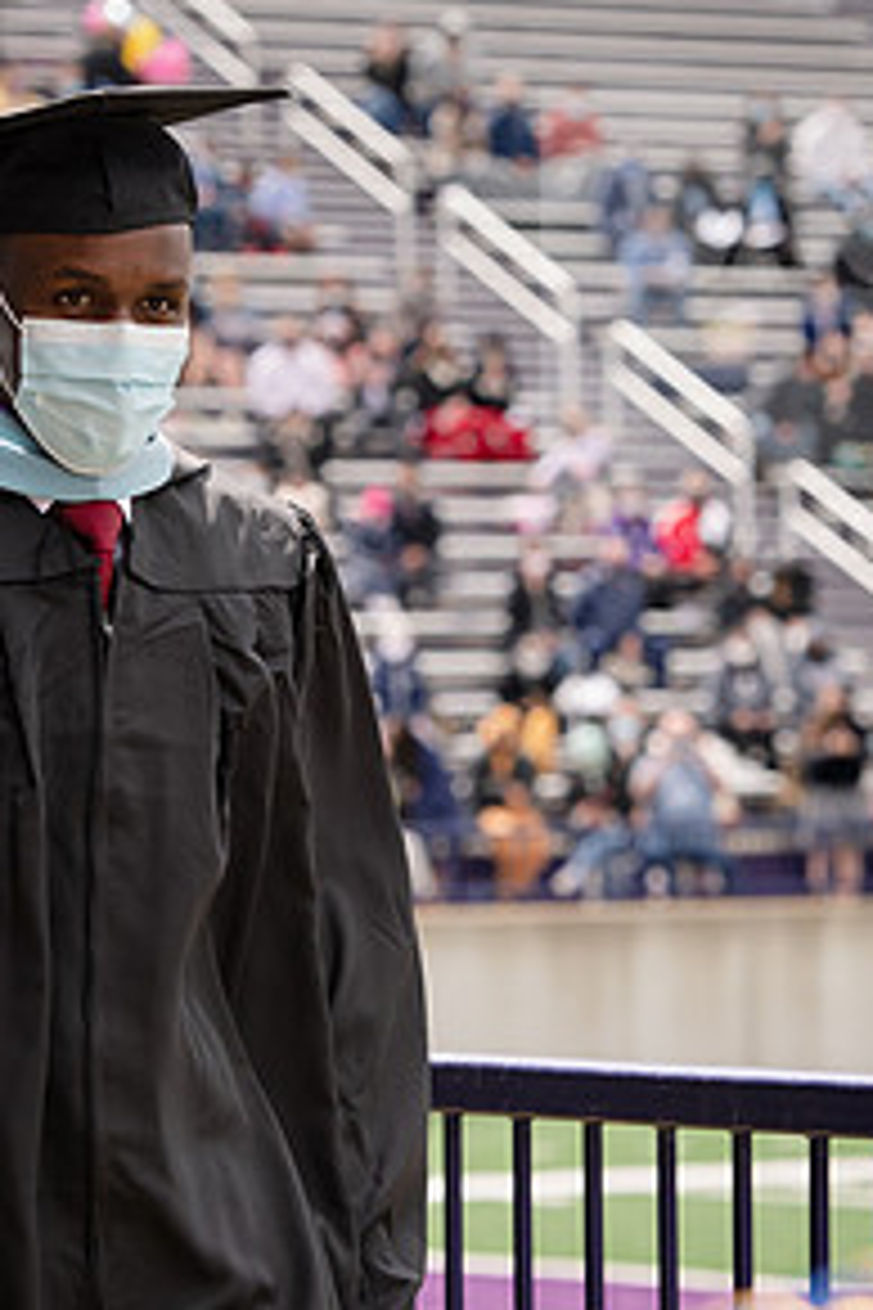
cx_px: 405
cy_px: 632
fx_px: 8402
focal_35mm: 231
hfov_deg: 5.9
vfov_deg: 8.9
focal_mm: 116
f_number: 5.6
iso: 400
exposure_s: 1/640
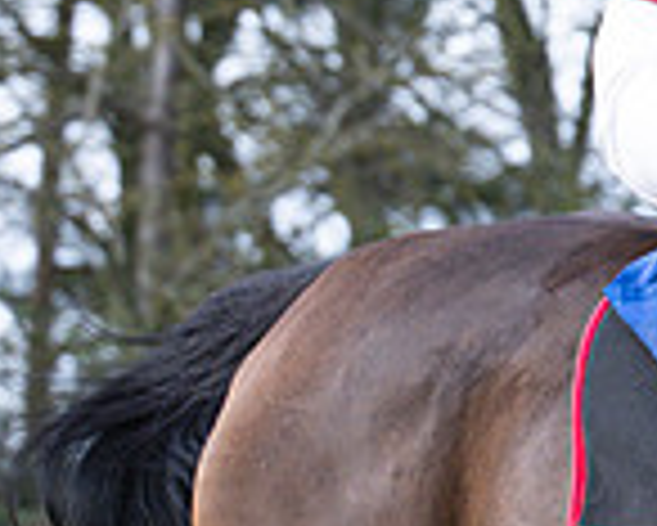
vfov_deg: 2.9
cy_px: 164
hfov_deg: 3.6
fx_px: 10313
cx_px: 1128
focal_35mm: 530
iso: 400
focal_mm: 70
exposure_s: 1/1000
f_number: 4
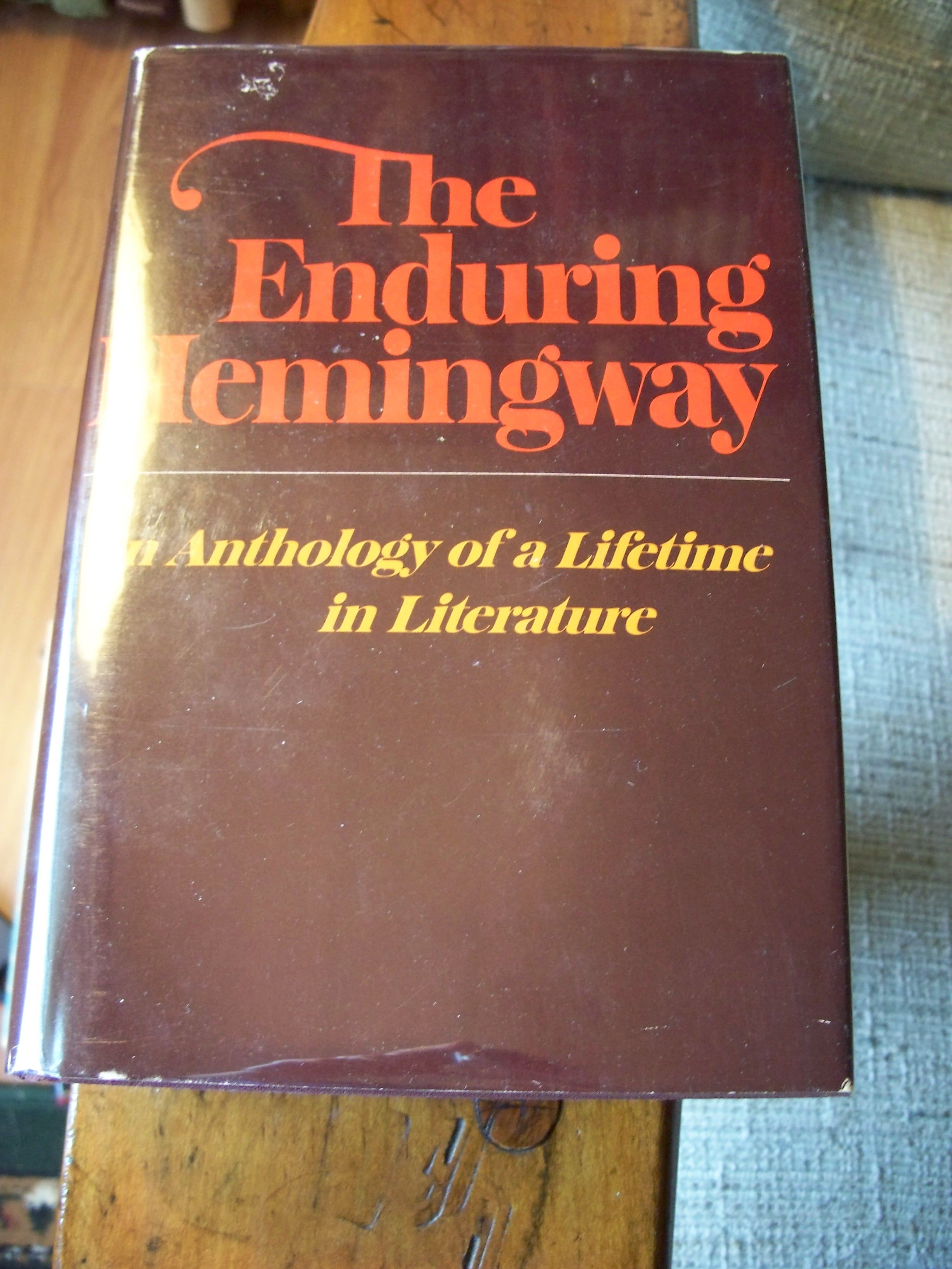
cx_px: 476
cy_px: 634
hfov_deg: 38.7
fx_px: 1357
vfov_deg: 50.1
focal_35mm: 37
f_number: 2.8
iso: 400
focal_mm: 7.8
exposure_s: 1/20
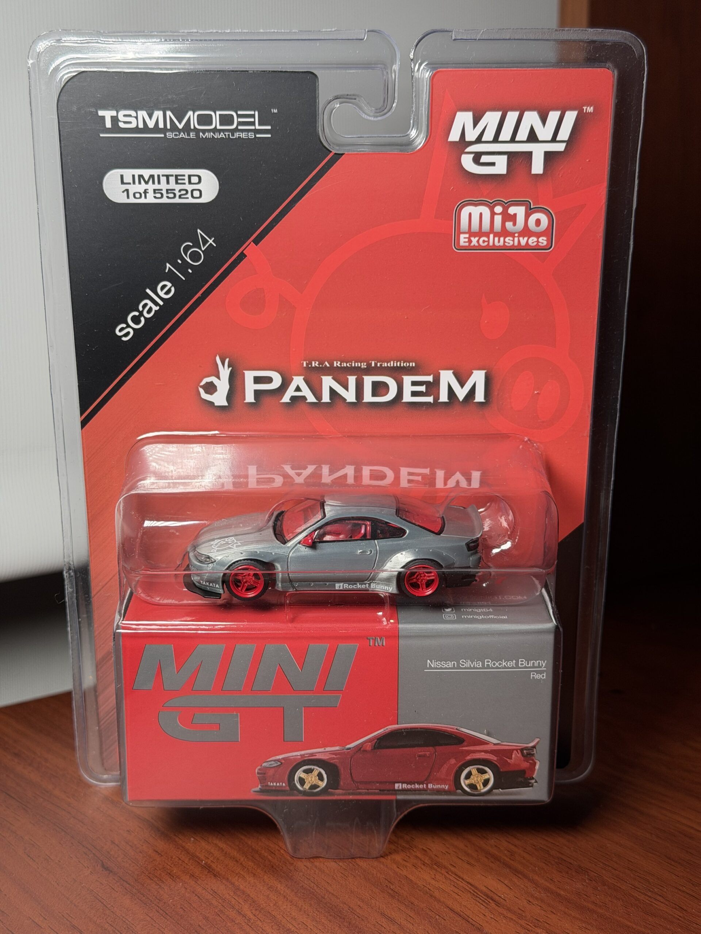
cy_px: 467
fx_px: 1296
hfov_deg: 30.3
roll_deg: +0.3
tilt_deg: -10.3
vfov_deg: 39.7
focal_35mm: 48
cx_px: 350
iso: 64
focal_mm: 6.76
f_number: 1.78
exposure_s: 1/147
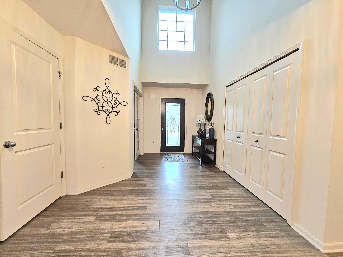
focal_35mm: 13
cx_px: 172
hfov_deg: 106.2
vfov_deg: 89.9
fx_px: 129
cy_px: 128
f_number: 2.2
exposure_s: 1/60.2
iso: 250
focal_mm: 2.2
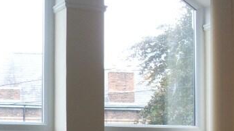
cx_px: 188
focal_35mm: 101
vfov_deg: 11.6
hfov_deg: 20.9
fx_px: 627
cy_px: 173
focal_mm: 6.3
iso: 80
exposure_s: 1/125
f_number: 2.8
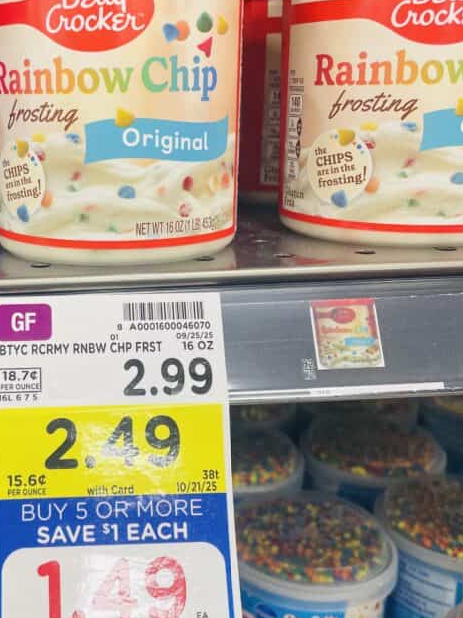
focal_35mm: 43
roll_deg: +2.8
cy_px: 294
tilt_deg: -16.7
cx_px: 89
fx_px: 767
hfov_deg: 32.6
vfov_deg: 43.8
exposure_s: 1/120
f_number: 1.6
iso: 100
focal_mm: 4.2
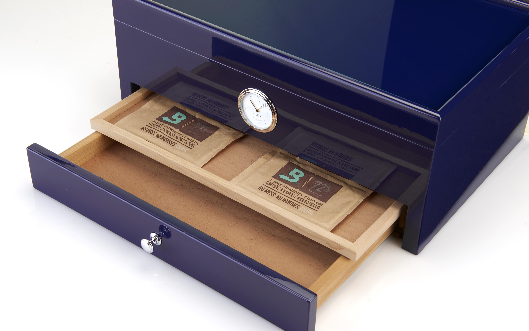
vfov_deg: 21.0
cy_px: 177
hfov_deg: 33.0
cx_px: 266
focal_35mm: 62
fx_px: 894
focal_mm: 60
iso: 100
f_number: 16
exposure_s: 1/200
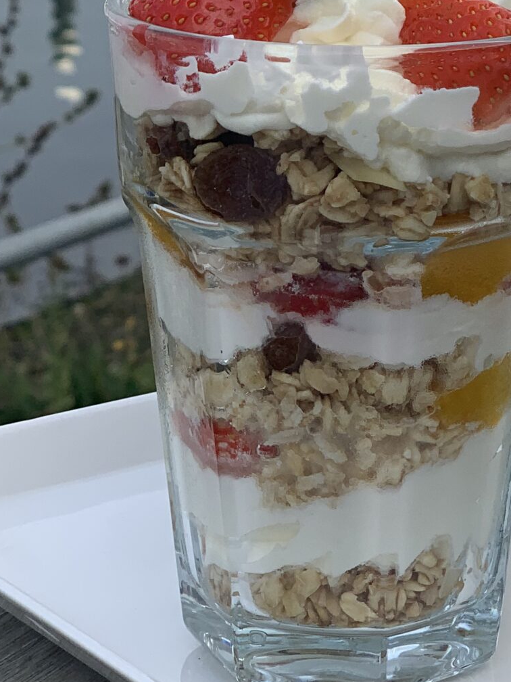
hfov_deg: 11.1
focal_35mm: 132
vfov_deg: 14.8
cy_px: 51
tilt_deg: -9.5
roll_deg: -0.7
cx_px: 533
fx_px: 2598
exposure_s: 1/648
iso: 16
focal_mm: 6
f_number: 2.4
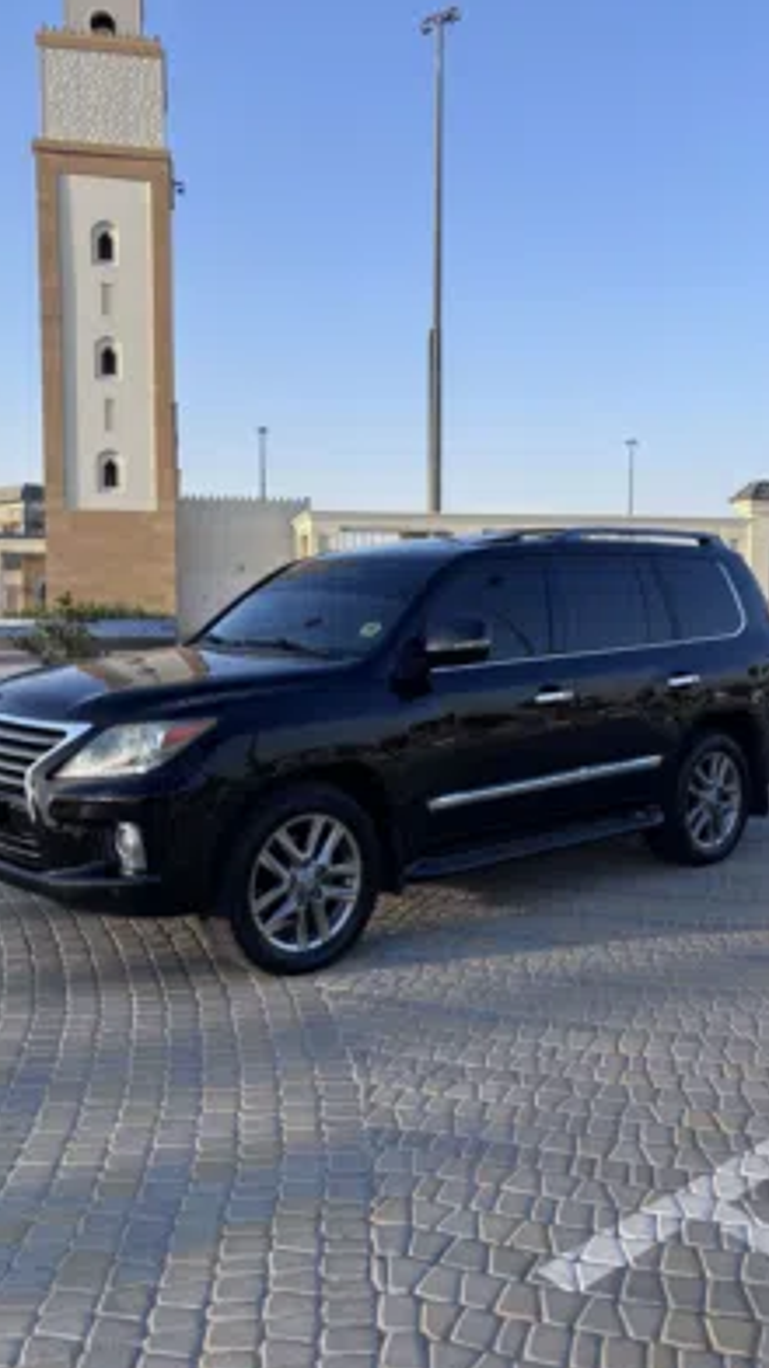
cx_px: 378
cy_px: 693
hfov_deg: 40.2
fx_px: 1051
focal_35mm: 29
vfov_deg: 66.1
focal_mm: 5.96
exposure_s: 1/1047
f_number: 1.6
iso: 50
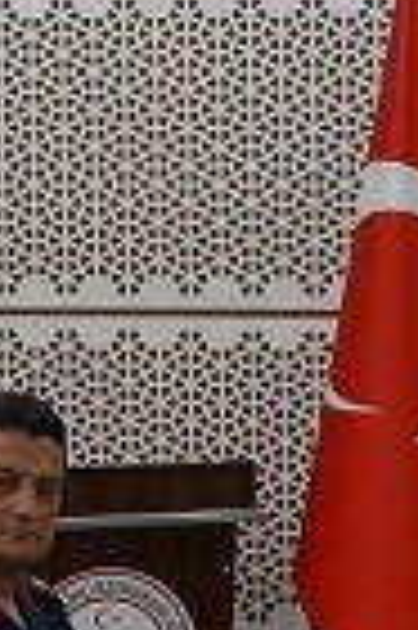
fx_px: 3020
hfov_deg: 7.4
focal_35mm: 173
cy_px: 738
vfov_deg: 11.7
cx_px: 1047
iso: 400
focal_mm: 18
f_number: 4
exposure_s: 1/60
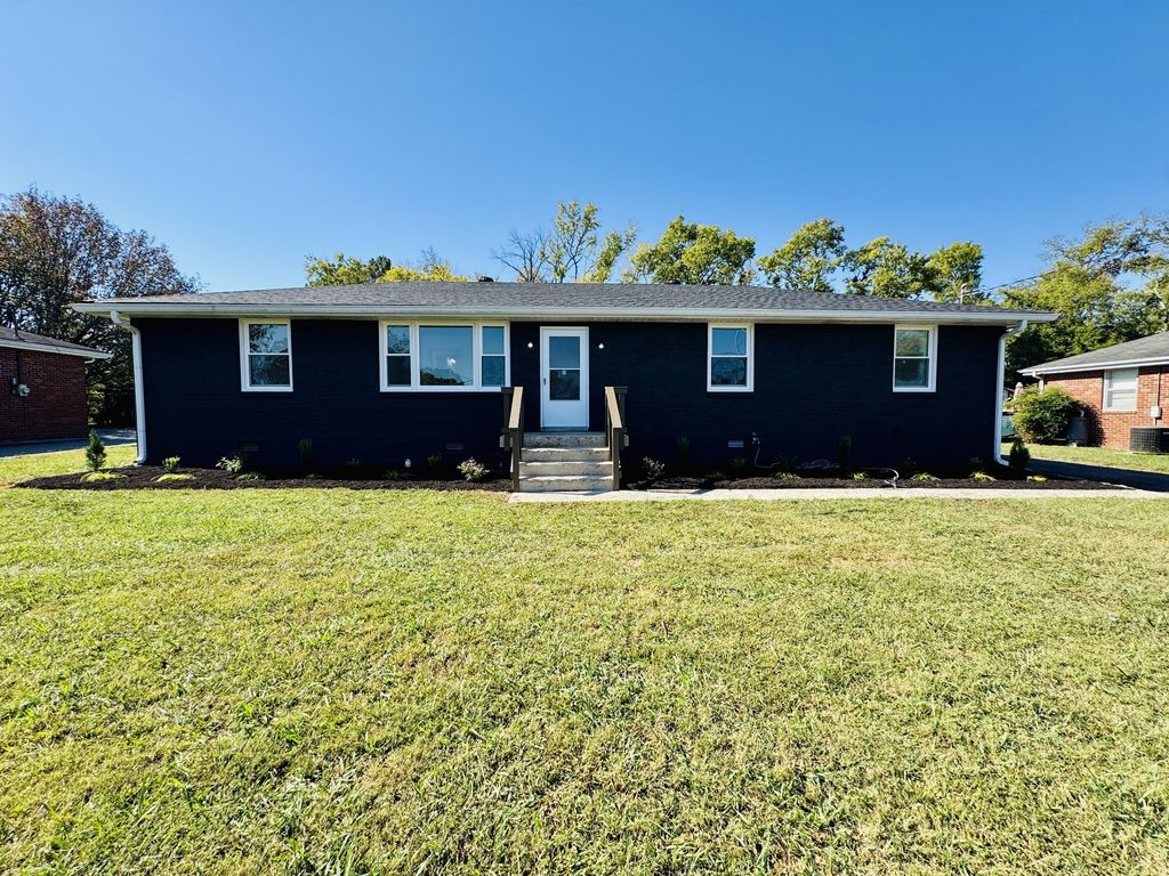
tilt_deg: -3.2
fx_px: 473
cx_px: 584
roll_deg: +0.3
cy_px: 438
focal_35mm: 14
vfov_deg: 85.7
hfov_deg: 102.1
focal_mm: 2.22
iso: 40
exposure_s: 1/669
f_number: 2.2
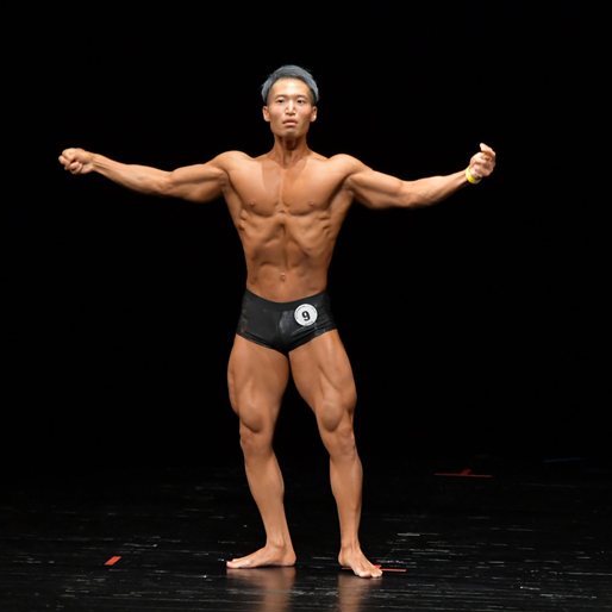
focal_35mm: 346
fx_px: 6921
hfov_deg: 5.1
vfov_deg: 5.1
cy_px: 306
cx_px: 336
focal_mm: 180
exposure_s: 1/400
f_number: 5.6
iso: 3200
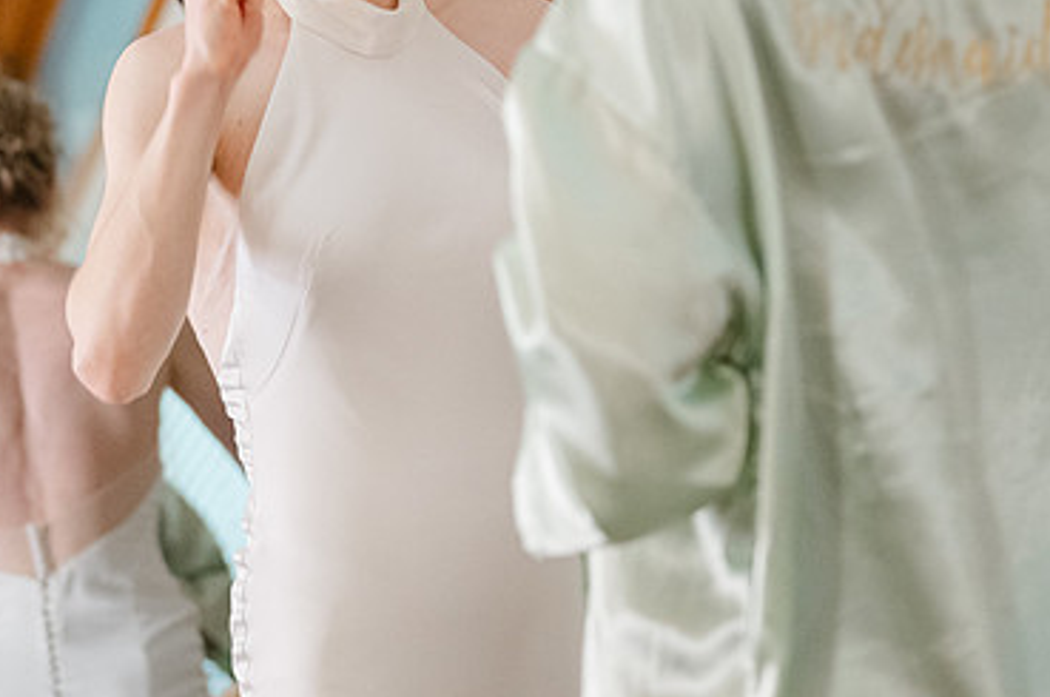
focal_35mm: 118
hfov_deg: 17.3
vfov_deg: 11.5
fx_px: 3437
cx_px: 373
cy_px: 156
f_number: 1.8
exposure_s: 1/125
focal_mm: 50
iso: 1600
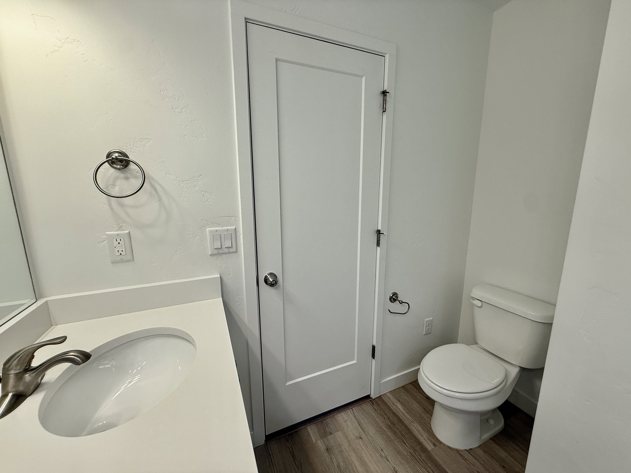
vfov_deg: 85.7
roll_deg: -0.2
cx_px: 316
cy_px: 236
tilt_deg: -11.2
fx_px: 255
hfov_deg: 102.1
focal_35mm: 14
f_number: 2.2
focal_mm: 2.22
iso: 64
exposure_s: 1/120
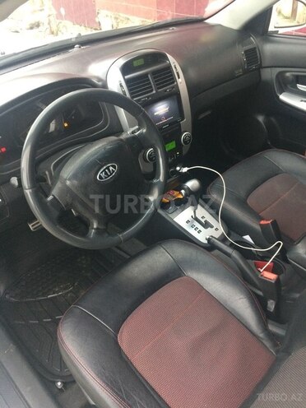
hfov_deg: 48.2
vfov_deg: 61.7
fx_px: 342
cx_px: 153
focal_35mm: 29
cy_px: 204
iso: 200
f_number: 2.2
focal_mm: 4.15
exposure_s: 1/33
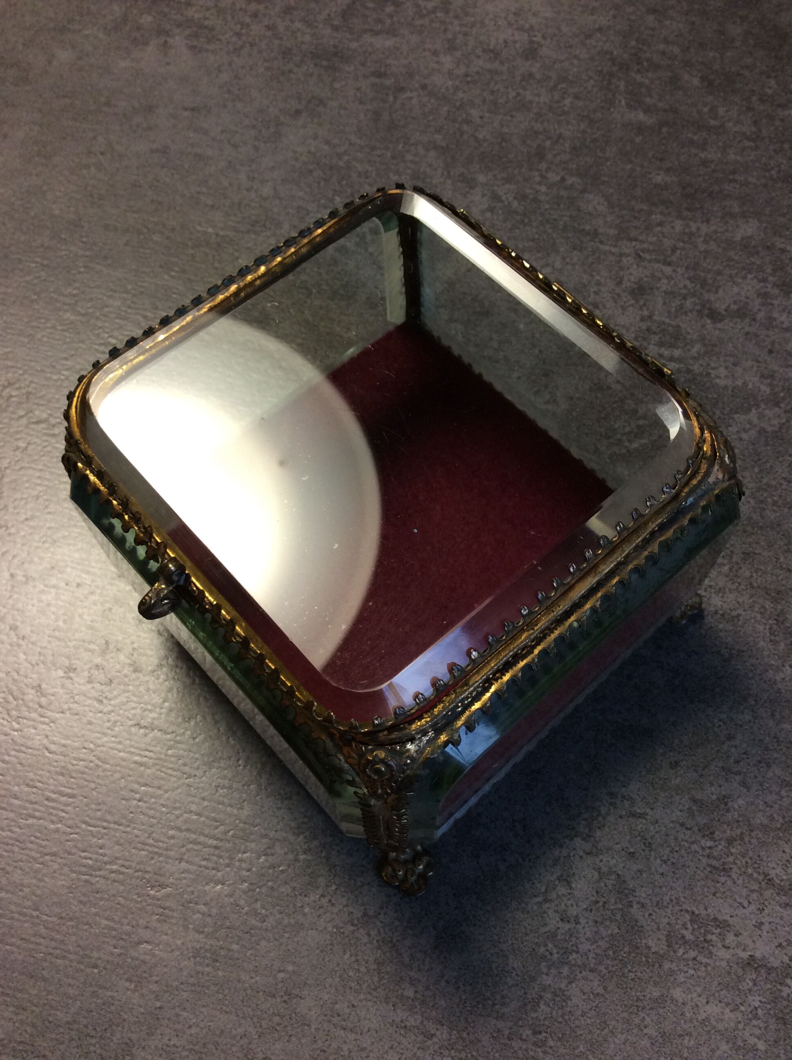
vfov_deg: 56.9
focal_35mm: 32
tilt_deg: -61.2
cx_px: 396
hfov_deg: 44.1
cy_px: 530
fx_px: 979
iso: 80
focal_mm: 3.3
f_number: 2.4
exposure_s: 1/25
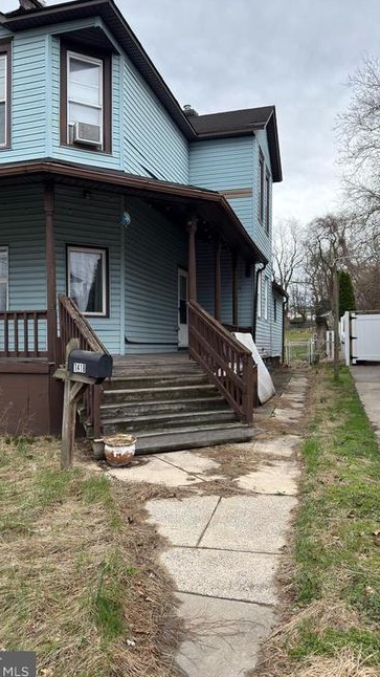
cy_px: 339
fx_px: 484
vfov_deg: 69.9
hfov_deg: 42.9
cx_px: 184
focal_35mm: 27
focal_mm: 6.76
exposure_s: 1/1934
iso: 80
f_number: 1.78
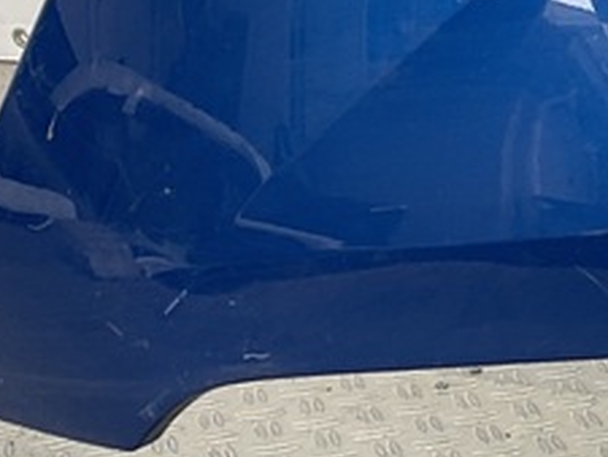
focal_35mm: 130
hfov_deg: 14.5
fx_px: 2285
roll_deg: +1.4
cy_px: 189
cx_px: 803
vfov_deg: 11.4
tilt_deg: -18.0
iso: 20
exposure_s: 1/120
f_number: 1.8
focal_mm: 3
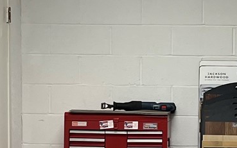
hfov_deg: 13.6
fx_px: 989
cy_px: 128
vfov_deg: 8.6
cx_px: 199
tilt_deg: -3.7
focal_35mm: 153
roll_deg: -0.9
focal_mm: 5.7
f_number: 1.5
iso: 80
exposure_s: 1/120
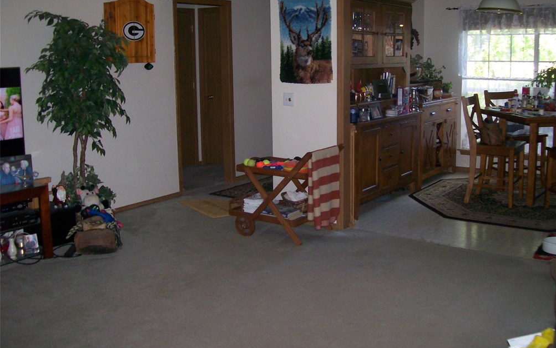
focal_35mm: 39
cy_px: 150
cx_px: 284
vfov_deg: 32.7
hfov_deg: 50.4
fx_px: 591
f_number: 2.7
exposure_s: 1/64
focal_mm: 6
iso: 140
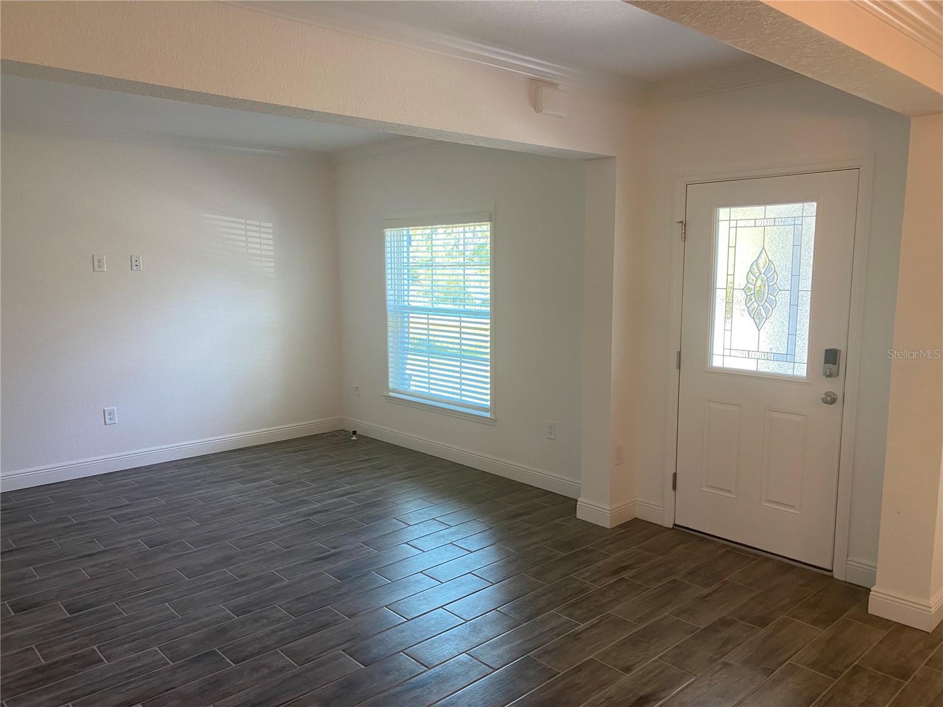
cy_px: 354
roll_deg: +0.5
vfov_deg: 53.1
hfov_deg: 67.3
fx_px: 708
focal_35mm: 26
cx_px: 472
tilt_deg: -6.2
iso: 100
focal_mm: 4.25
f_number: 1.8
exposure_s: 1/60
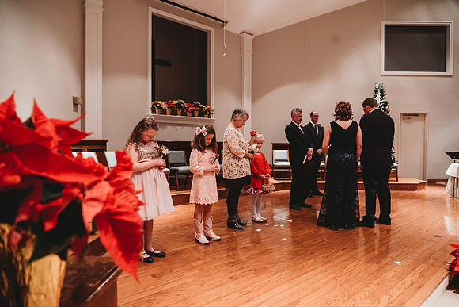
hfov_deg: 73.7
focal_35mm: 24
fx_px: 306
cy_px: 154
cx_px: 230
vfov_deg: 53.2
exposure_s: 1/125
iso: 2000
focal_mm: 24
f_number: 4
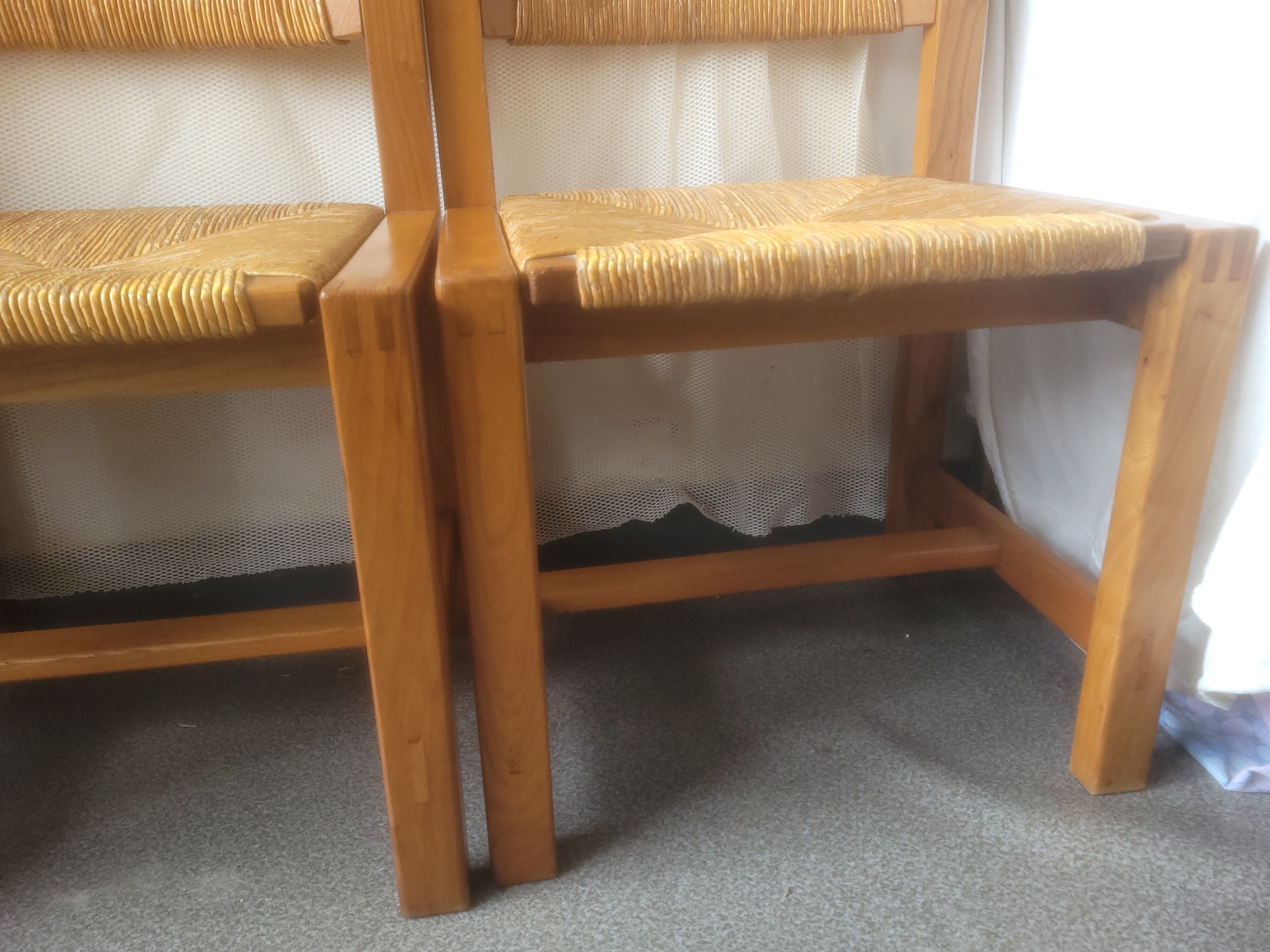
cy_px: 476
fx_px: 954
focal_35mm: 26
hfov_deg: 67.3
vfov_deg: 53.1
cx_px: 635
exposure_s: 1/60
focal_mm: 5.4
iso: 160
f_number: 1.8
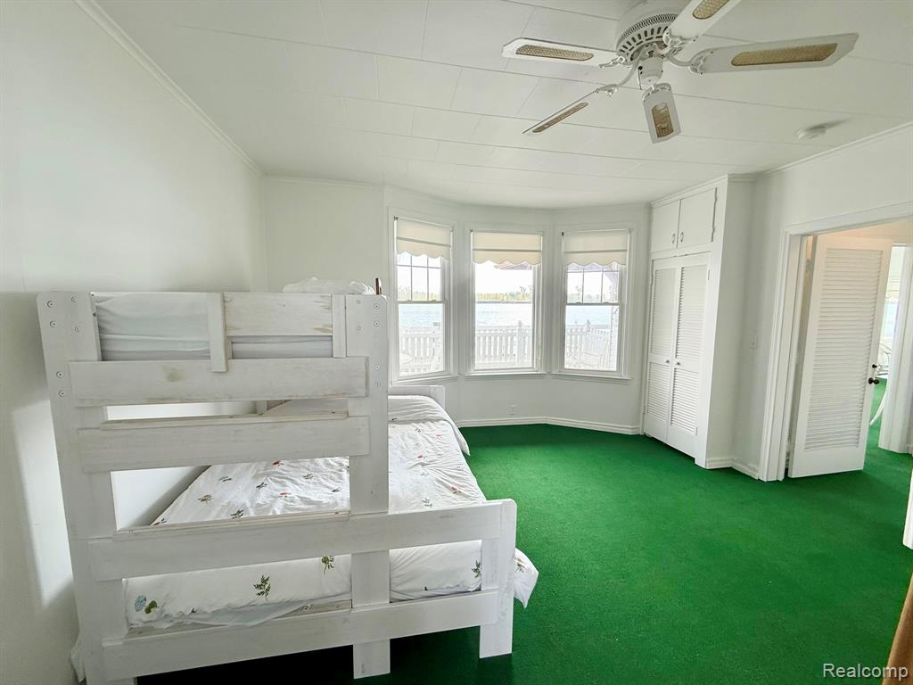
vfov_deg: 85.7
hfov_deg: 102.1
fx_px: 369
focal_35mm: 14
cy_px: 342
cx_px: 456
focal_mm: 2.22
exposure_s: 1/99
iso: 80
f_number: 2.2
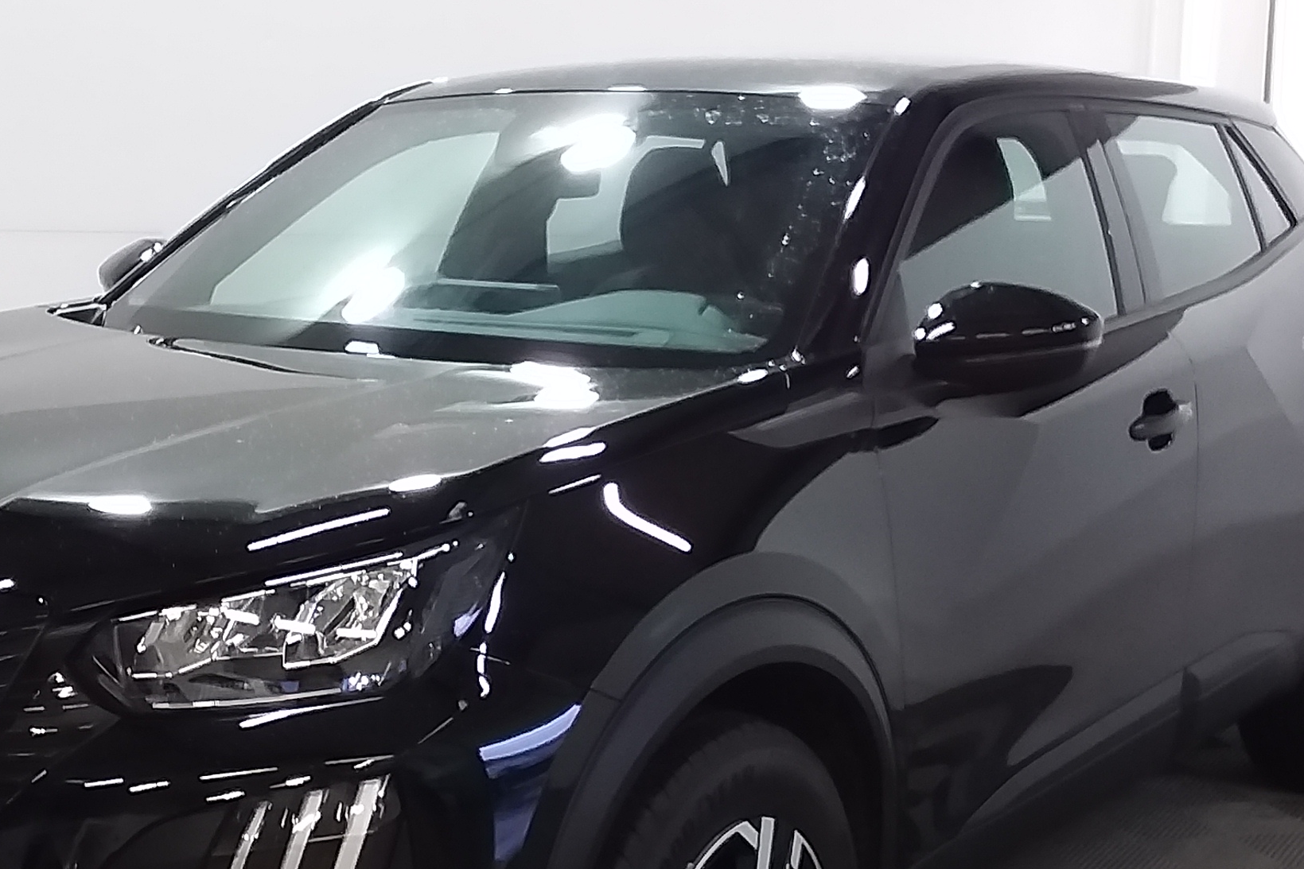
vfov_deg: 23.4
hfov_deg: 34.4
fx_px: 2101
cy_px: 444
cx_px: 535
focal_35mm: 58
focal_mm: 2.91
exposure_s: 1/33
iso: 160
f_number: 1.9
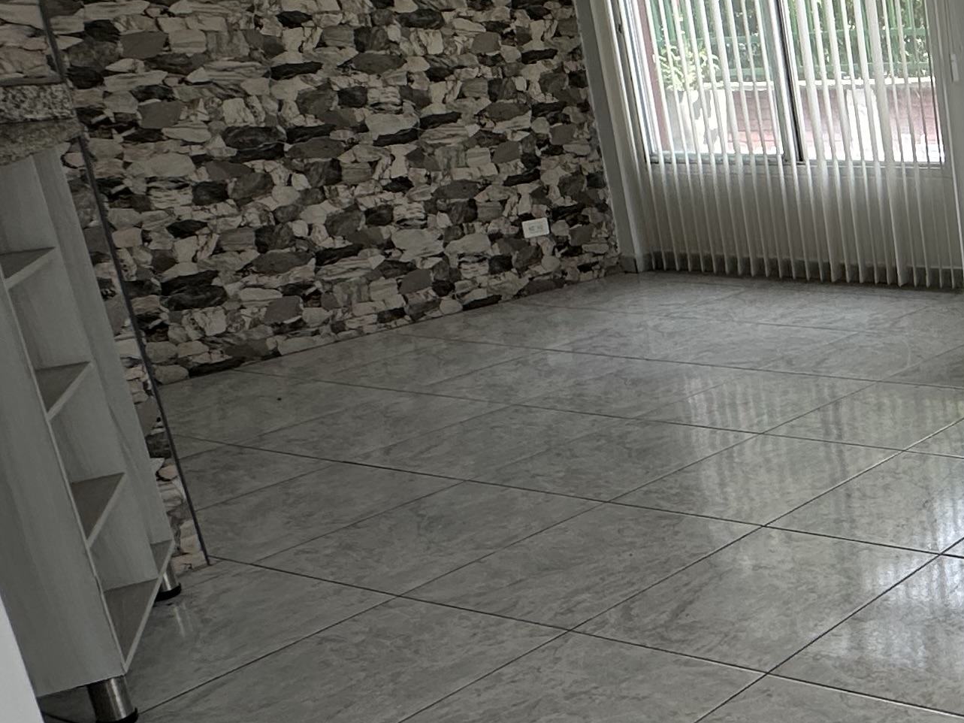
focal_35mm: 44
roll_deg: +1.6
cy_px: 313
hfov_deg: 30.9
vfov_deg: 32.8
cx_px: 1322
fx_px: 1225
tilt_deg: -14.6
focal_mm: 2.22
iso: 40
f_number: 2.2
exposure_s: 1/355
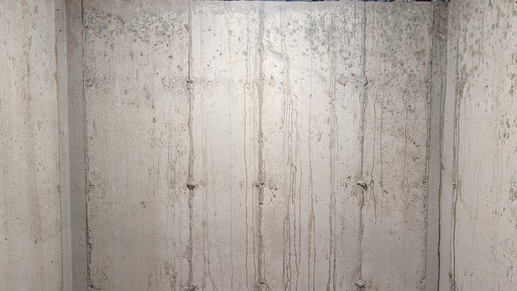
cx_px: 265
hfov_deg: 69.8
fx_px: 370
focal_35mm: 27
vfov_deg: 42.7
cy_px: 173
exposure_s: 1/30
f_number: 1.68
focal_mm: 6.9
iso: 72
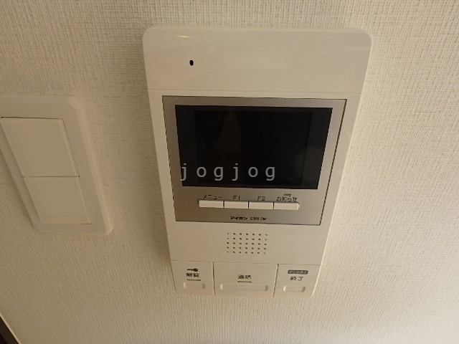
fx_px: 278
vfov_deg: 63.4
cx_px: 230
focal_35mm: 21
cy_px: 172
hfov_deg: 79.0
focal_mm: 3.7
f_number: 3.5
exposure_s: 1/100
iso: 125
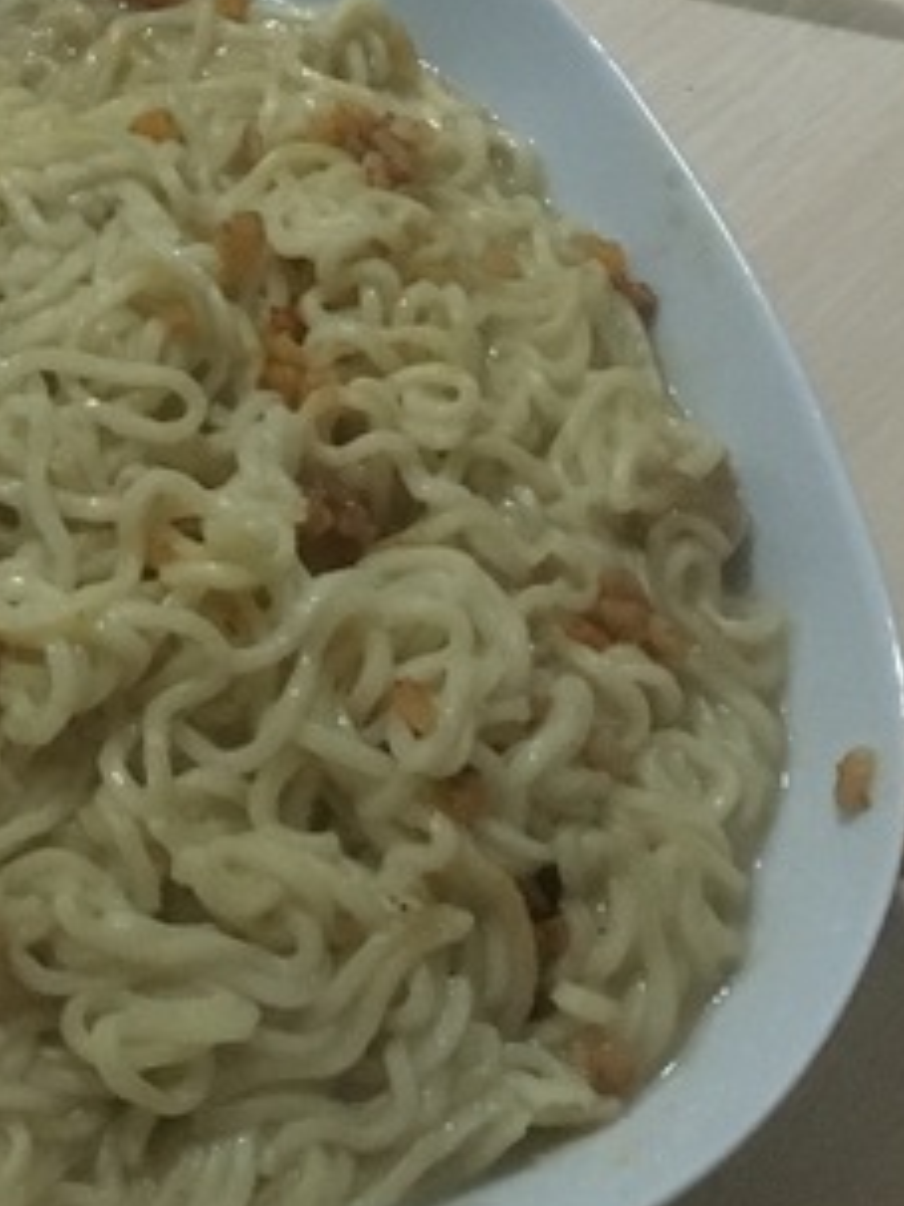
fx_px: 3066
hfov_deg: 16.4
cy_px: -40
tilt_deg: -48.7
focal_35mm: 88
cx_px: -4
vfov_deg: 21.4
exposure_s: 1/17
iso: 320
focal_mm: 4.15
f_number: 2.2
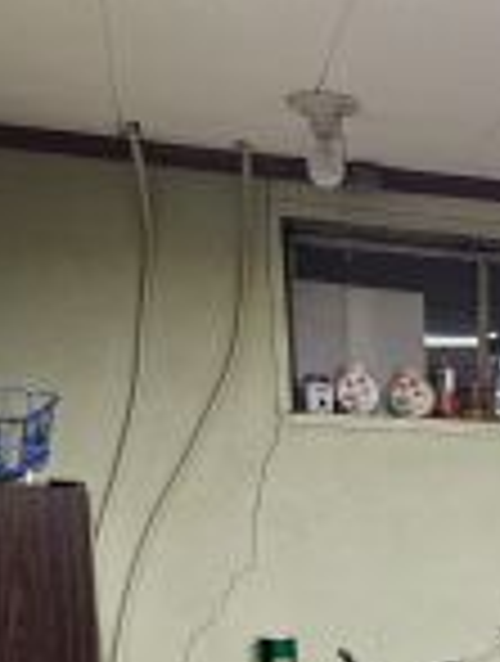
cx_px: 721
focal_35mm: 78
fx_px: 1496
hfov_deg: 17.3
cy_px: 822
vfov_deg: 22.7
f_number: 1.8
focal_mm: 5.4
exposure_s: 1/120
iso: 400
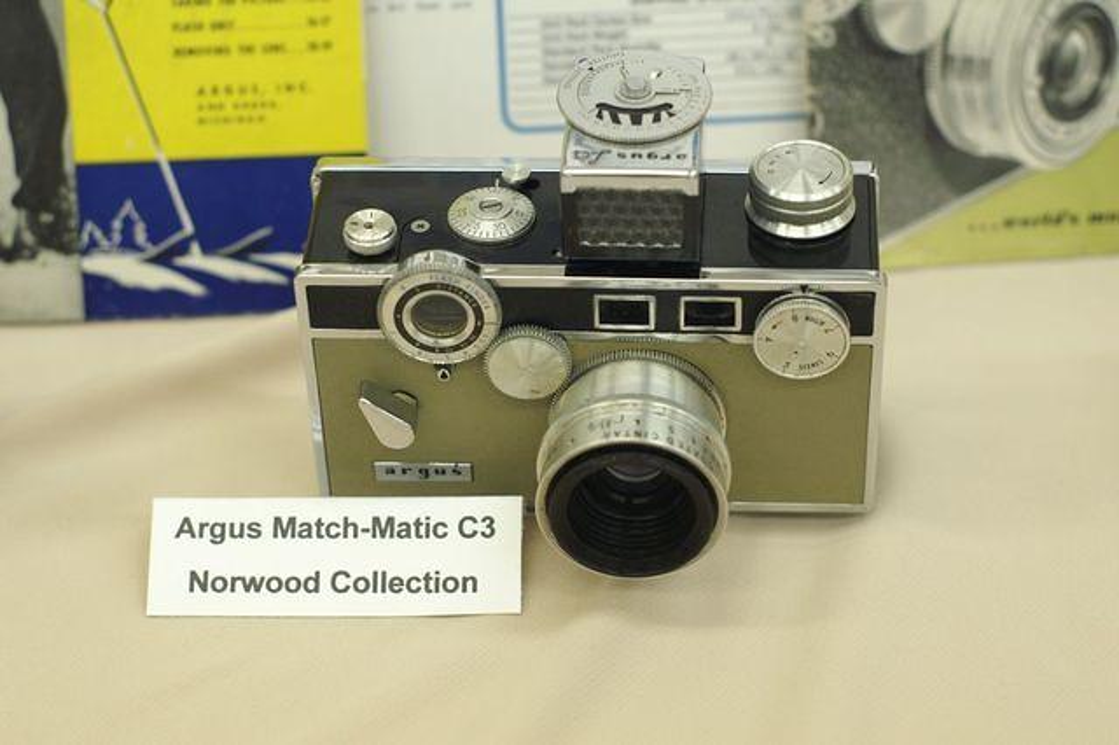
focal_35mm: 75
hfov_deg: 27.0
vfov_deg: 18.2
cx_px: 560
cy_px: 372
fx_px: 2330
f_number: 3.5
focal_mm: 50
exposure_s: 1/80
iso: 400
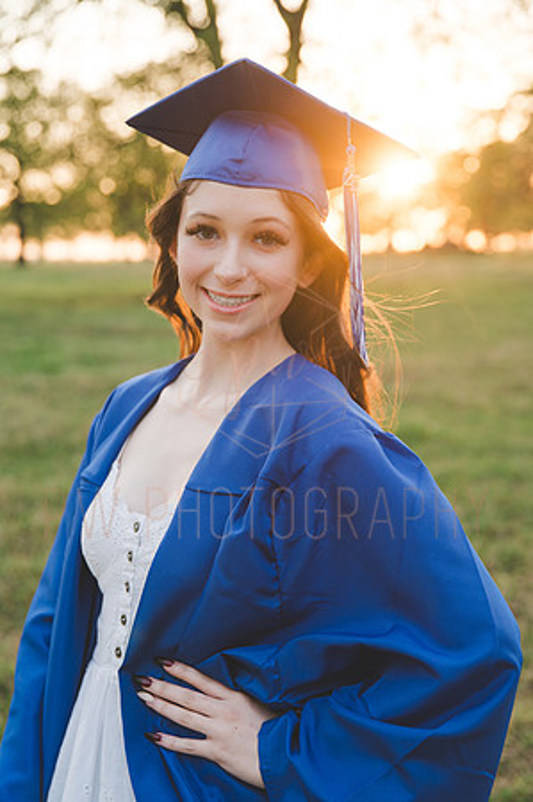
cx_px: 266
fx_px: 1224
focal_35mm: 55
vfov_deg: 36.3
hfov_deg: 24.6
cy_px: 401
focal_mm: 55
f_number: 3.2
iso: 100
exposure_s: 1/200
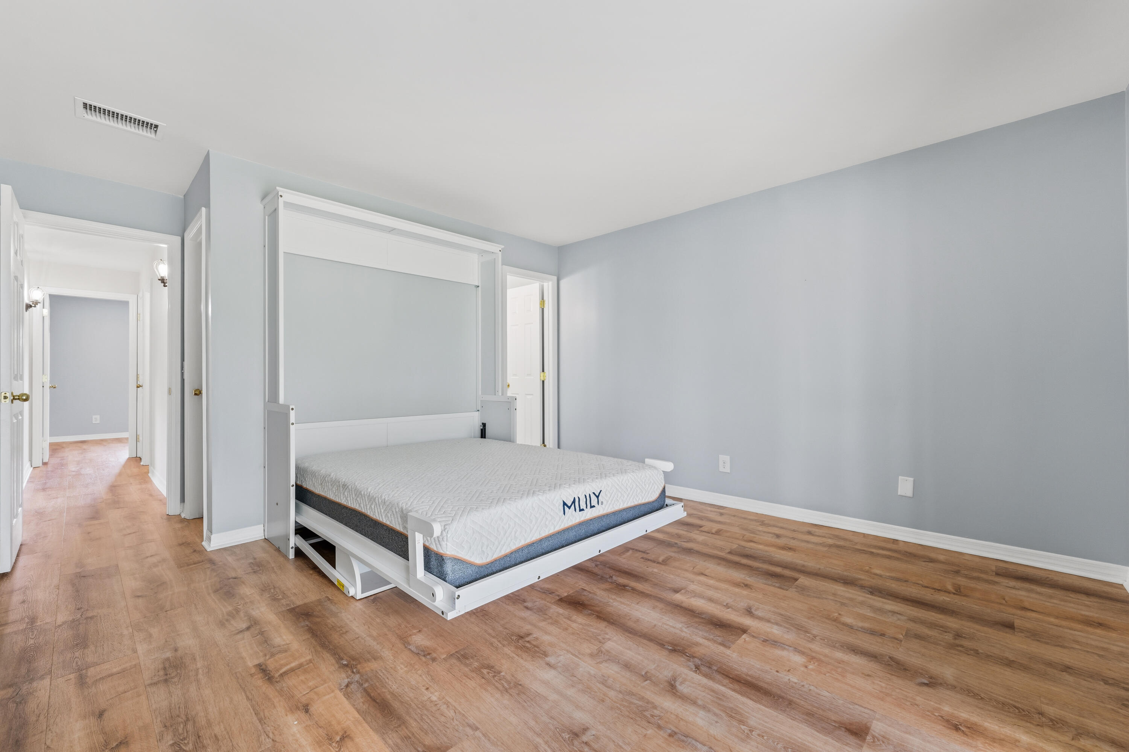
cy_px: 376
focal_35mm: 14
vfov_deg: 81.2
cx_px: 564
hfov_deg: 104.3
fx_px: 439
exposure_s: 1/2
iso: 250
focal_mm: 14
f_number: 9
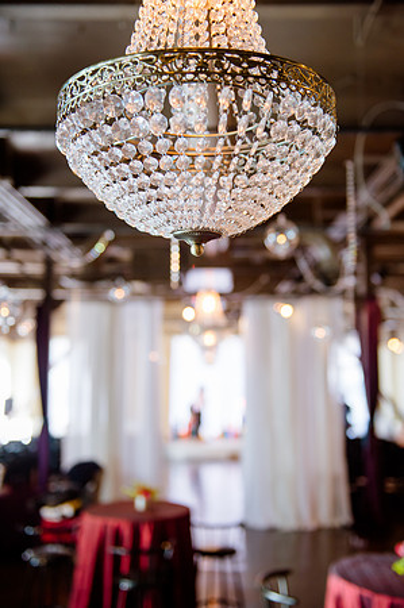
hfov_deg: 31.8
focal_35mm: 42
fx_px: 709
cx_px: 202
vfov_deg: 46.4
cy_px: 304
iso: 1000
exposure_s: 1/160
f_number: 2.8
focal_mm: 42
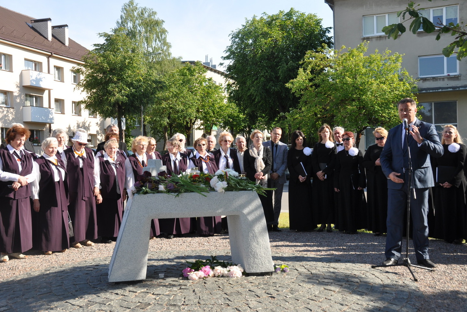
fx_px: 545
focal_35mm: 42
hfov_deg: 46.4
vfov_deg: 31.9
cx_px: 234
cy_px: 156
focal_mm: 28
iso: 200
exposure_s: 1/200
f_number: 9
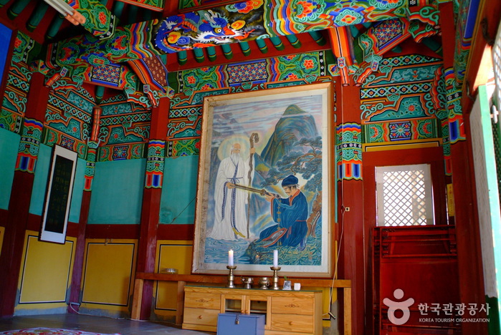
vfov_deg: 43.7
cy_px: 168
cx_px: 250
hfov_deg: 61.9
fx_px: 418
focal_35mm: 30
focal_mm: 20
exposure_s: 1/45
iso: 800
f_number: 3.3
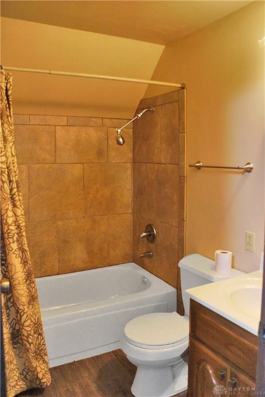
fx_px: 298
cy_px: 198
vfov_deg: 67.4
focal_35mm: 27
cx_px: 132
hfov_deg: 47.9
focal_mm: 18
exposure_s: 1/50
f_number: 3.5
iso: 1600
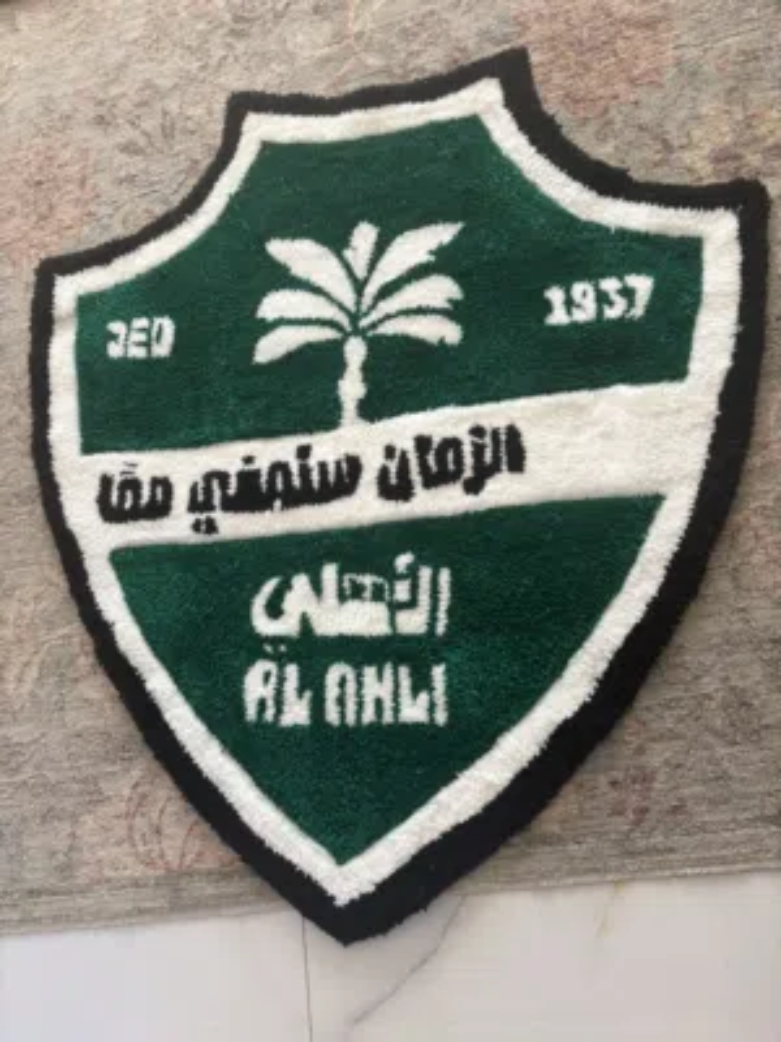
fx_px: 782
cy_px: 521
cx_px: 390
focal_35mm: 26
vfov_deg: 67.3
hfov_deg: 53.1
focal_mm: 5.96
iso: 125
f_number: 1.6
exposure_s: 1/60
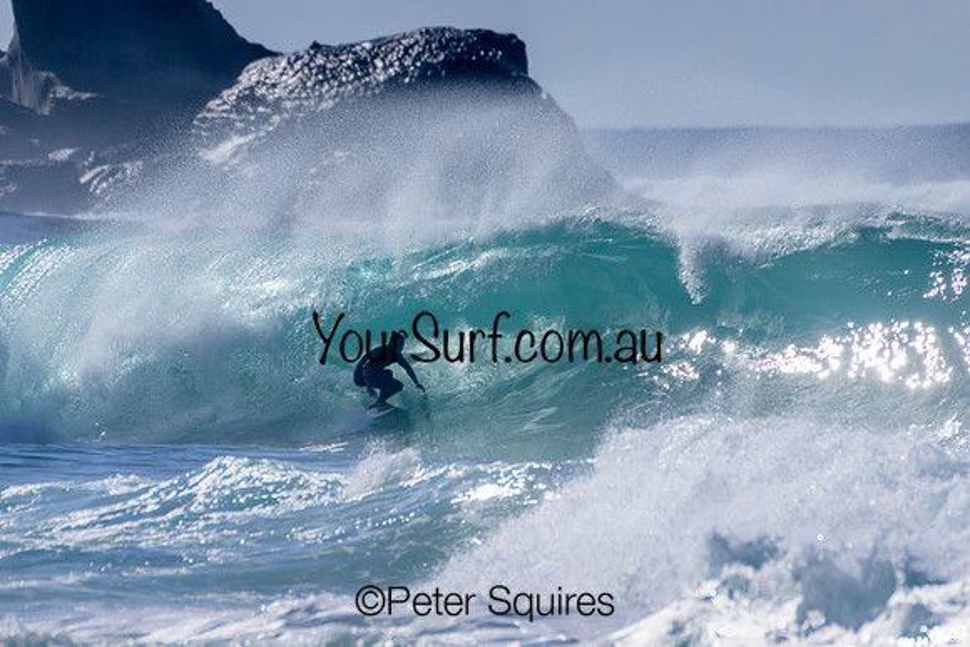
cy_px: 324
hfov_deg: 2.1
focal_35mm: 1000
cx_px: 485
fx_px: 26949
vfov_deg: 1.4
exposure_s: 1/2000
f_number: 11
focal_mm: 1000
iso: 360
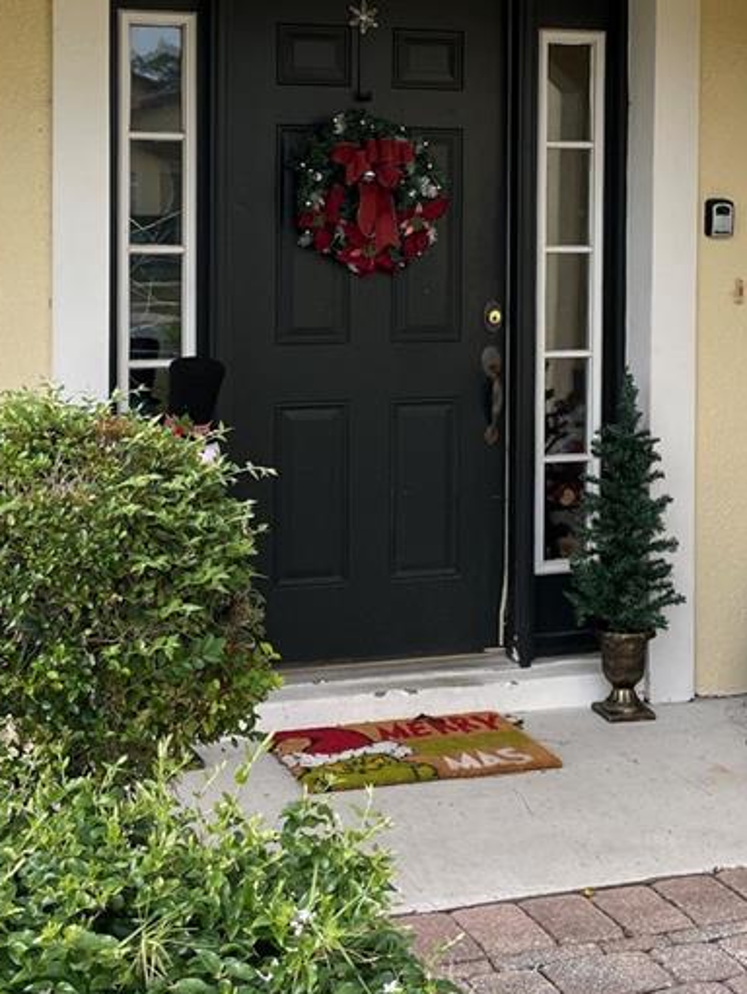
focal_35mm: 61
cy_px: 249
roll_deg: -0.4
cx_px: 348
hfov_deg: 24.1
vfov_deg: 31.1
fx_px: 1753
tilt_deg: -0.9
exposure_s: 1/1276
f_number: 1.6
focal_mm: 4.2
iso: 32
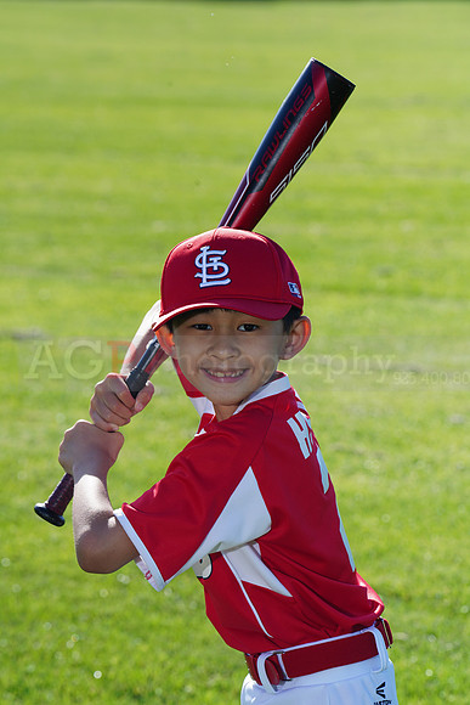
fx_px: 3914
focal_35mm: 200
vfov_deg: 10.3
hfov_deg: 6.9
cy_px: 352
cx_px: 235
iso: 200
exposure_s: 1/200
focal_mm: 200
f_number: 10
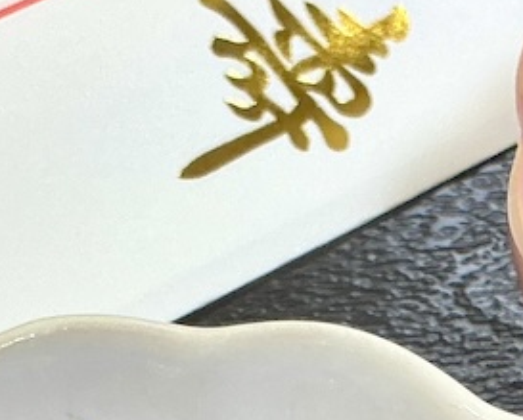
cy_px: 688
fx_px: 1859
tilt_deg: -55.5
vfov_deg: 12.1
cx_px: 330
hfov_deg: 16.0
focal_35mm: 120
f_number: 1.8
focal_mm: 3
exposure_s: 1/60
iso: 80
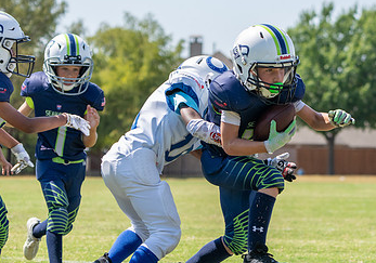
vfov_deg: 6.3
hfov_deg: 8.9
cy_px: 141
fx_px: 2408
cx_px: 231
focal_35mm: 227
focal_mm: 100
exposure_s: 1/1250
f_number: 4.5
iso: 250
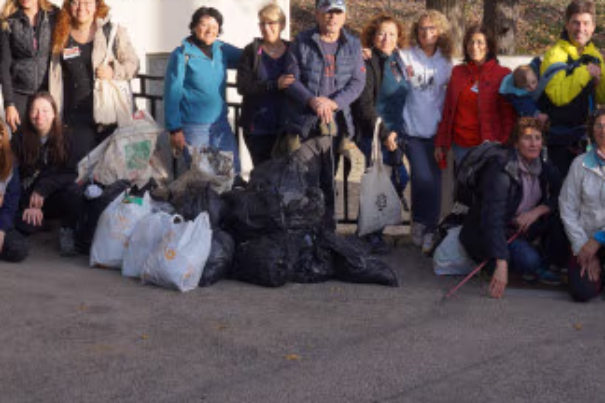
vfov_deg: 17.8
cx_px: 373
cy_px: -38
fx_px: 1244
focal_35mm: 74
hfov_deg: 27.3
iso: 100
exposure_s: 1/200
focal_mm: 20
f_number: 5.6
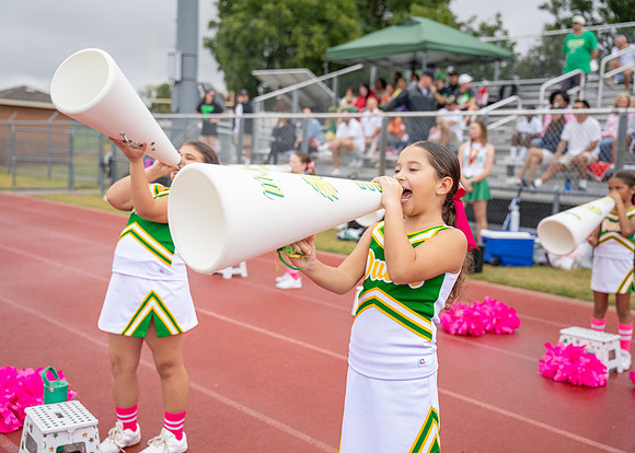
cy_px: 226
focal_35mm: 44
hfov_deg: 43.6
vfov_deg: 31.9
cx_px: 295
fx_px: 794
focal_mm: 42
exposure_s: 1/1250
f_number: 2.8
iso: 320
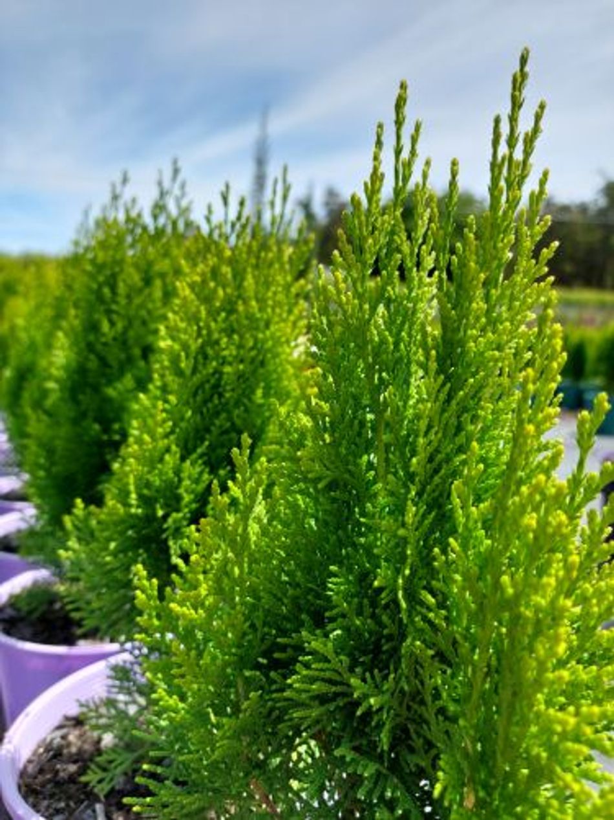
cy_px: 410
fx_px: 568
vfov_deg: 71.6
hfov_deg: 56.8
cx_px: 307
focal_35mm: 24
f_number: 1.8
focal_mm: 5.23
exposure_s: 1/706
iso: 40
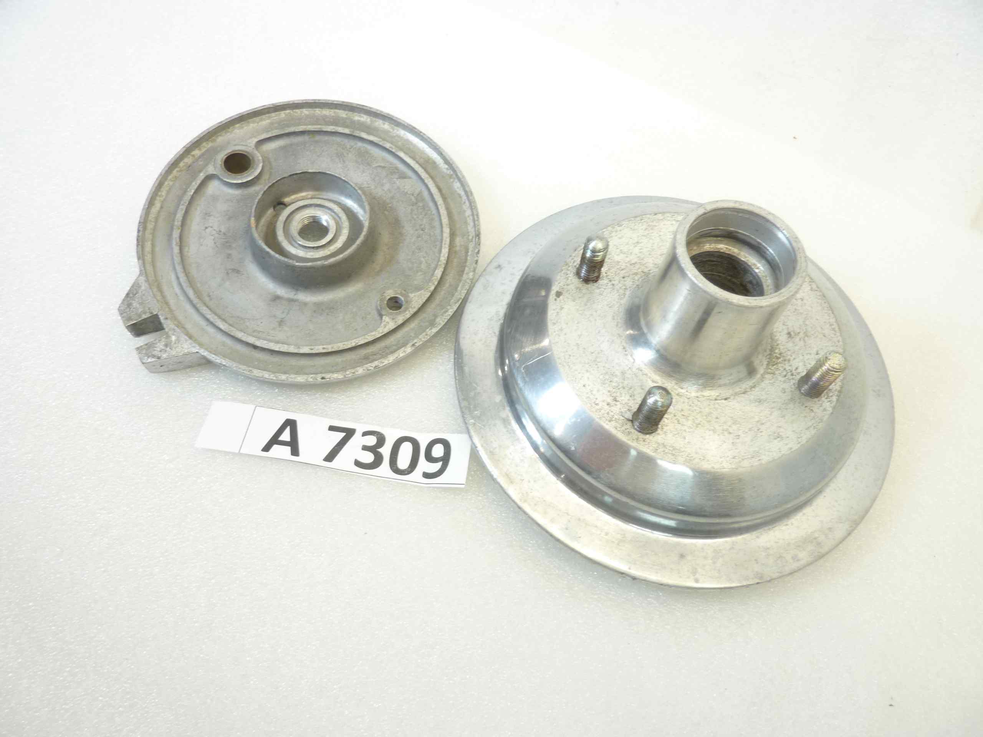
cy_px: 368
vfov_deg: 54.9
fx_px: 710
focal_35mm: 25
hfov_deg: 69.4
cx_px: 492
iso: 80
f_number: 3.3
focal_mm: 4.1
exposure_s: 1/20
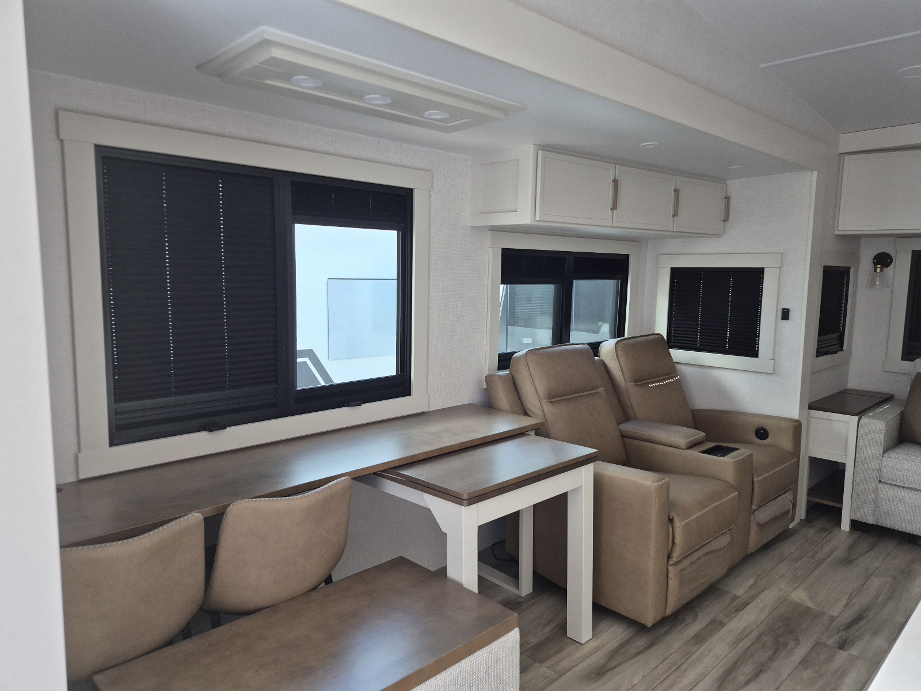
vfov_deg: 58.9
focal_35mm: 23
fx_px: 612
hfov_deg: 73.9
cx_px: 460
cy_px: 346
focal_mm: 5.4
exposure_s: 1/120
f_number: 1.8
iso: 500
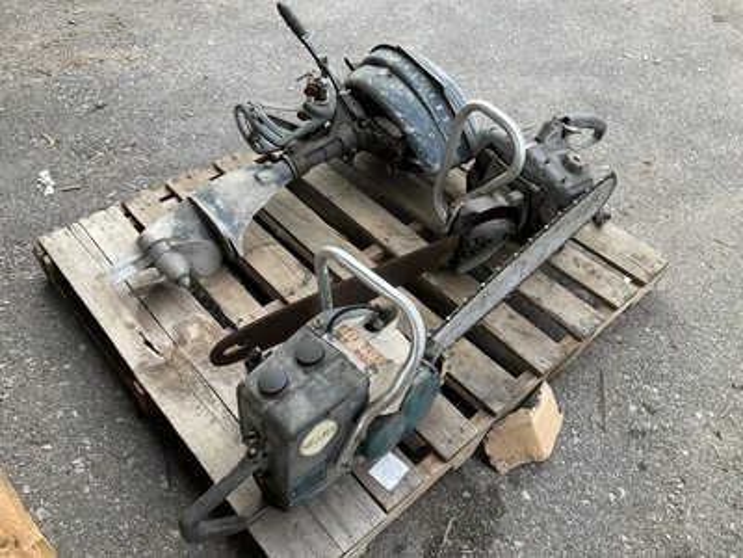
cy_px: 279
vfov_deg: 48.2
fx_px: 622
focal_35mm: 29
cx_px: 372
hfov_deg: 61.7
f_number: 1.8
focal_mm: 3
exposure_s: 1/122
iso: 16
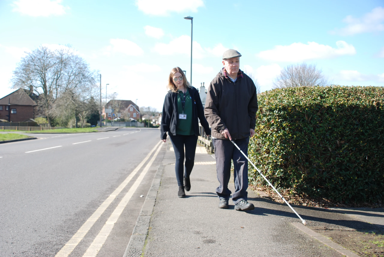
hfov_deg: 46.3
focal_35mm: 42
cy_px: 128
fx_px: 449
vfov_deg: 32.0
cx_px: 192
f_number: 6.3
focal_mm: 28
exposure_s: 1/160
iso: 100
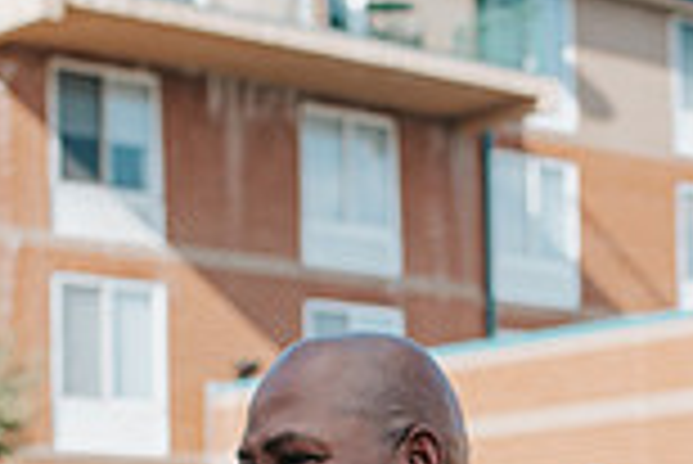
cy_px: 651
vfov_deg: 9.7
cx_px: 675
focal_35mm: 138
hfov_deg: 14.6
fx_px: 2659
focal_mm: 35
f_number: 3.2
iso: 125
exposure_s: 1/1250
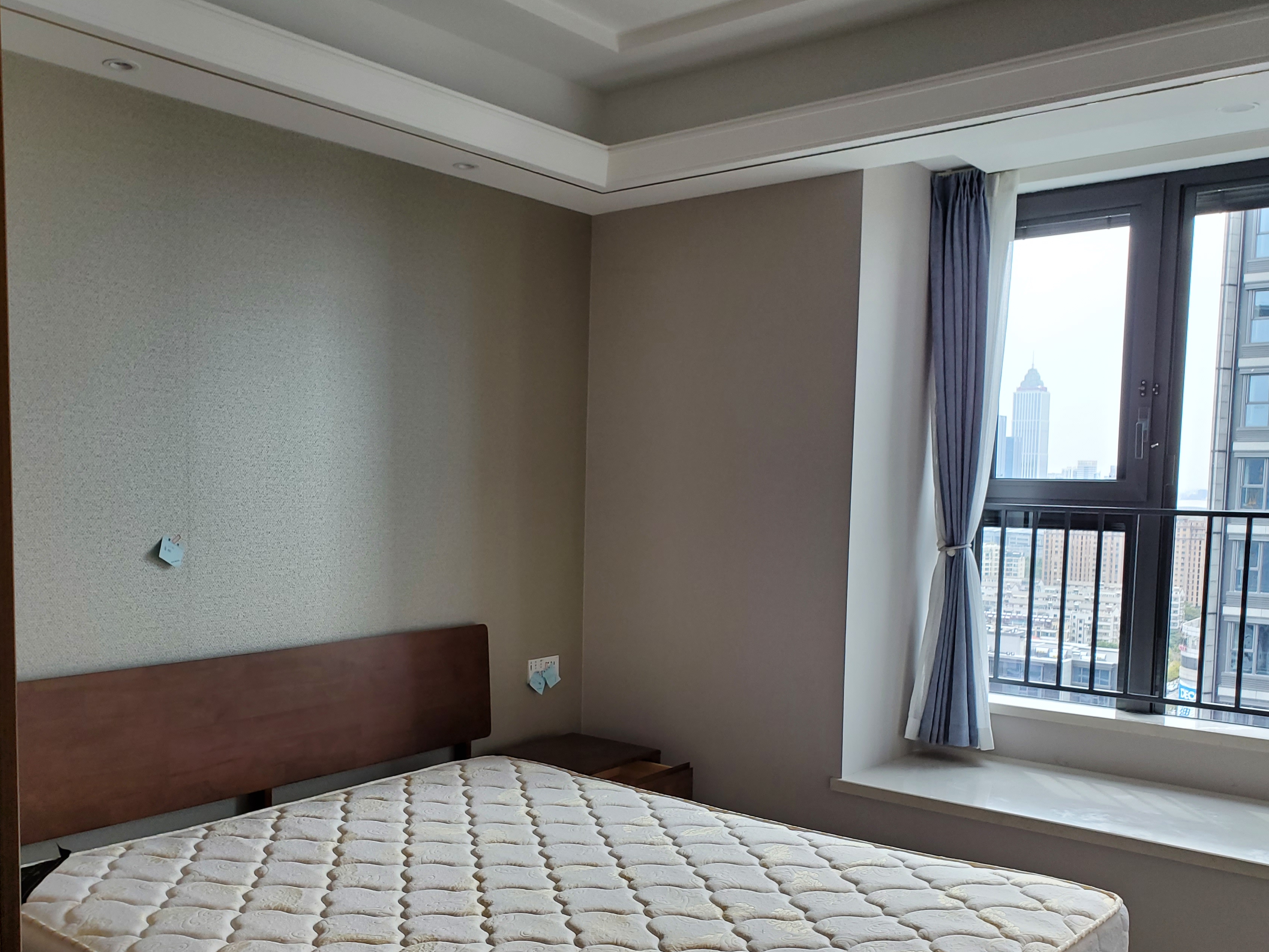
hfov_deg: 58.1
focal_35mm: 31
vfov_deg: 45.2
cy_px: 562
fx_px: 1136
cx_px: 544
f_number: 2.4
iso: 125
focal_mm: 4.3
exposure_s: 1/100
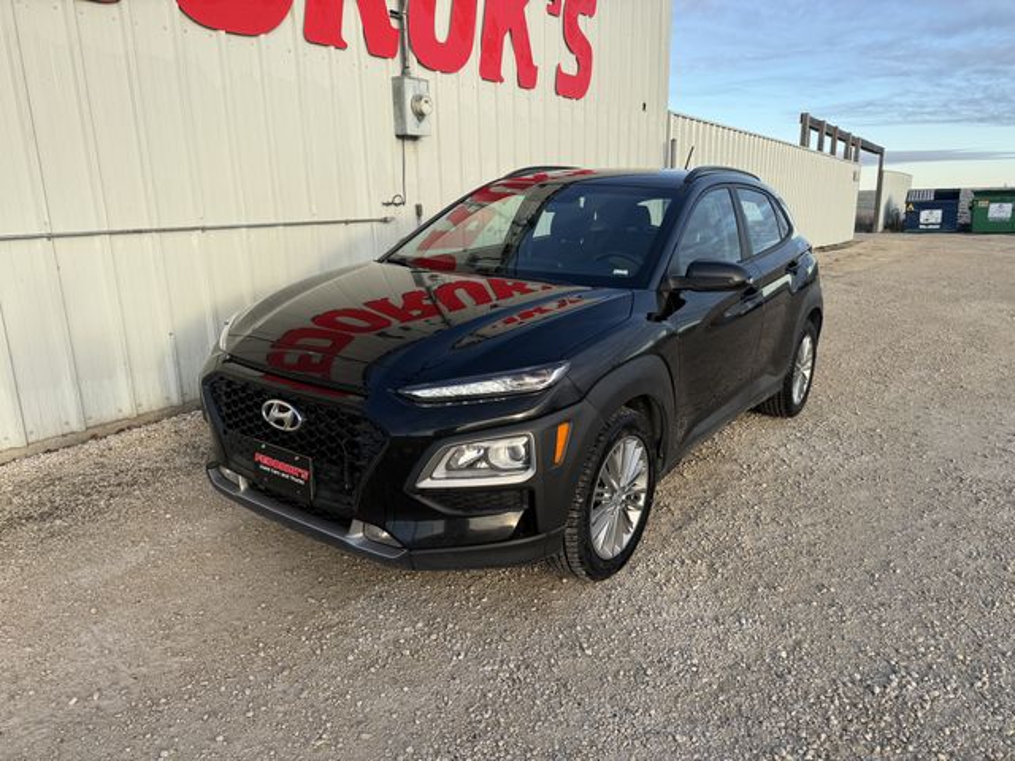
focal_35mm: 24
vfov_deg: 56.8
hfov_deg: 71.6
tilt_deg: -12.8
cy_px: 380
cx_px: 508
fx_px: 704
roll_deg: +1.8
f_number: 1.78
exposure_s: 1/1211
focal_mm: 6.76
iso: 80
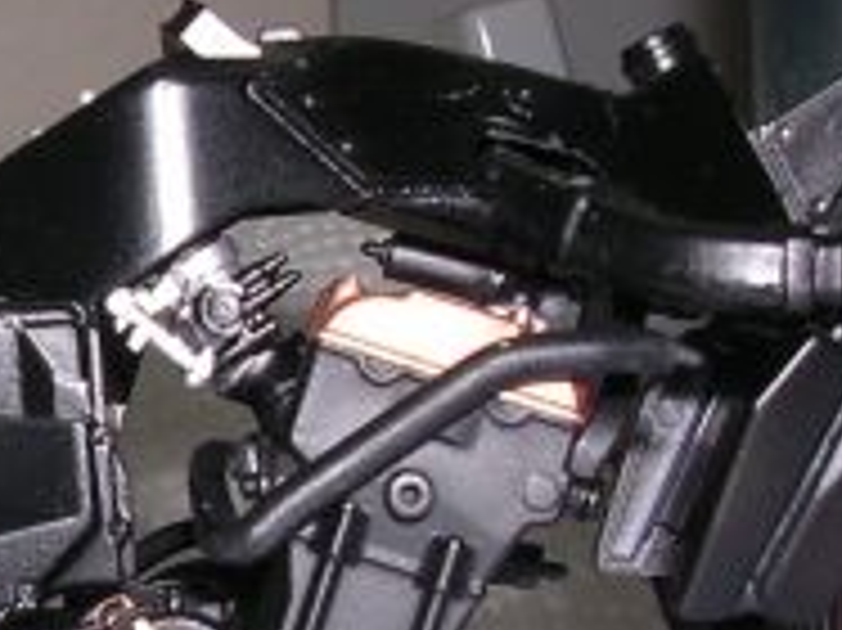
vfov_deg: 11.3
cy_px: 522
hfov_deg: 14.7
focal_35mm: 130
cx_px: -144
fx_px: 3160
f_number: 5.6
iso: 100
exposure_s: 1/60.1
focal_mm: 5.8
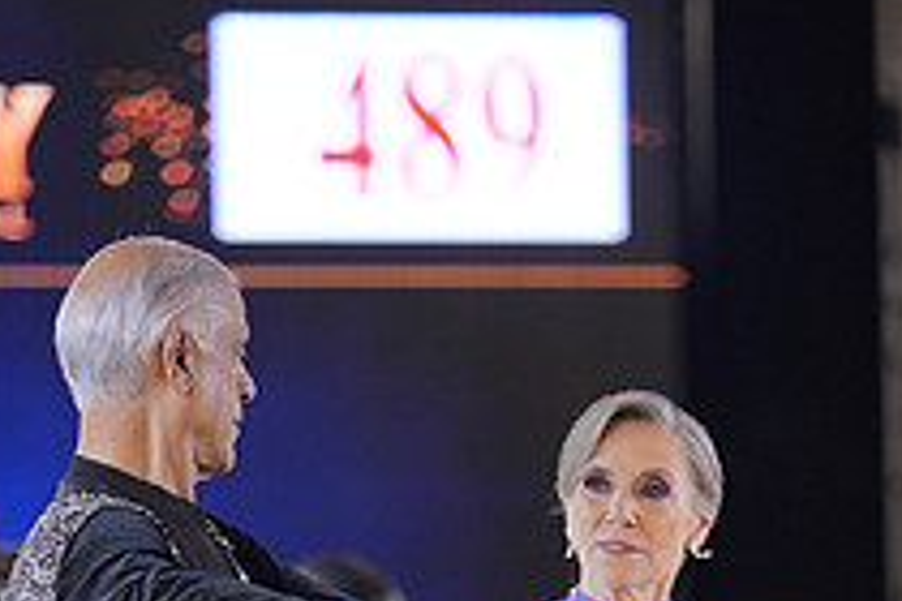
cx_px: 466
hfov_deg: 6.2
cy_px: 1060
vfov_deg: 4.1
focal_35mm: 335
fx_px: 8393
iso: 1000
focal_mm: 121
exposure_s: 1/500
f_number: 2
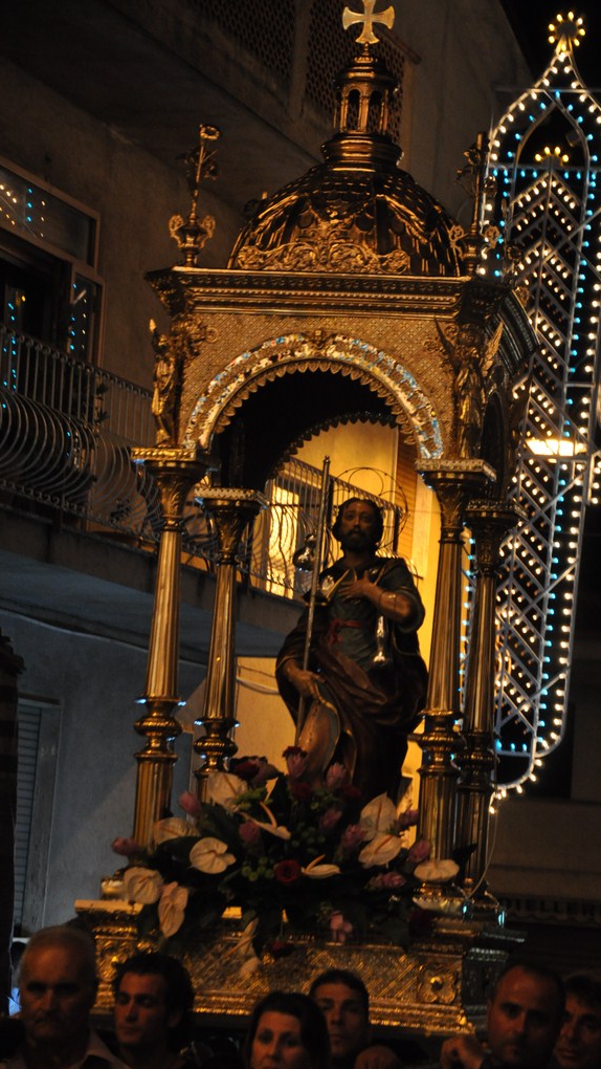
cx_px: 349
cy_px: 536
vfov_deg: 17.0
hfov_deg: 9.6
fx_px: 3569
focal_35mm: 126
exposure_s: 1/30
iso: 1250
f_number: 5.3
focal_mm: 80
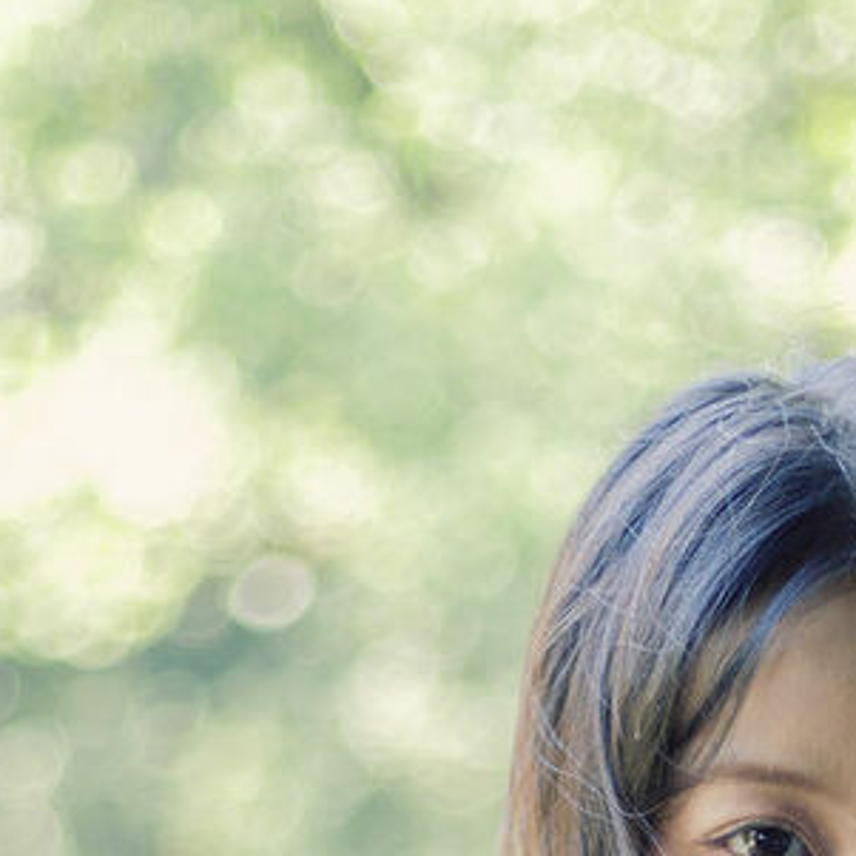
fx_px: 6211
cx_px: 683
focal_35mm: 222
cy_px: 1639
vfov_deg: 7.6
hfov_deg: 7.9
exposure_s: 1/250
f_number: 1.8
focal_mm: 50
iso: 320
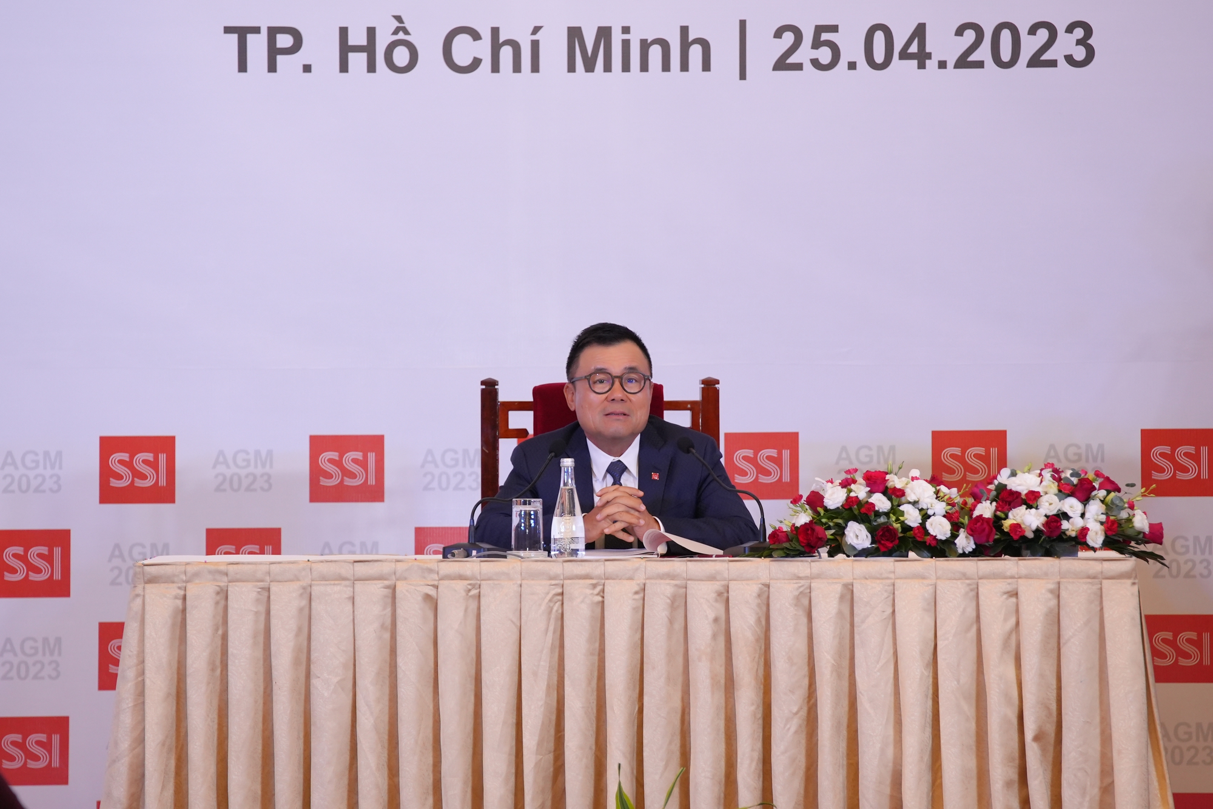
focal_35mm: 300
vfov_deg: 4.6
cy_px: 404
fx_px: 10107
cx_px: 606
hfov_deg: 6.9
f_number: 3.5
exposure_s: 1/200
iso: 1250
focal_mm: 200
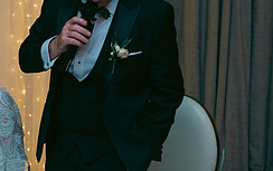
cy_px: 20
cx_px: 13
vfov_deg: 14.1
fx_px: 685
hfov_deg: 21.9
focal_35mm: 92
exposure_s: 1/160
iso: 800
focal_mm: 38
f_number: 3.5
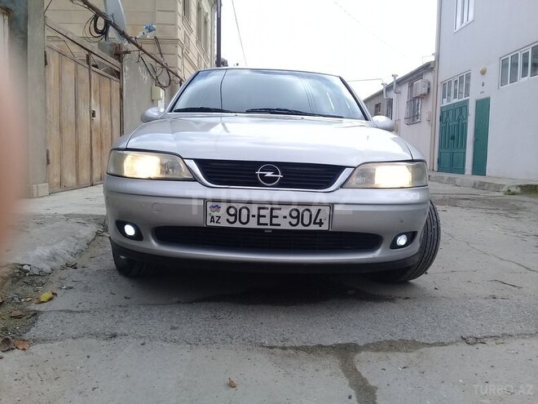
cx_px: 269
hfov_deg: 58.4
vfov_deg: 45.4
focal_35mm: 31
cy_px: 202
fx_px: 482
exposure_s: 1/568
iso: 50
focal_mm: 3.3
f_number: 2.2
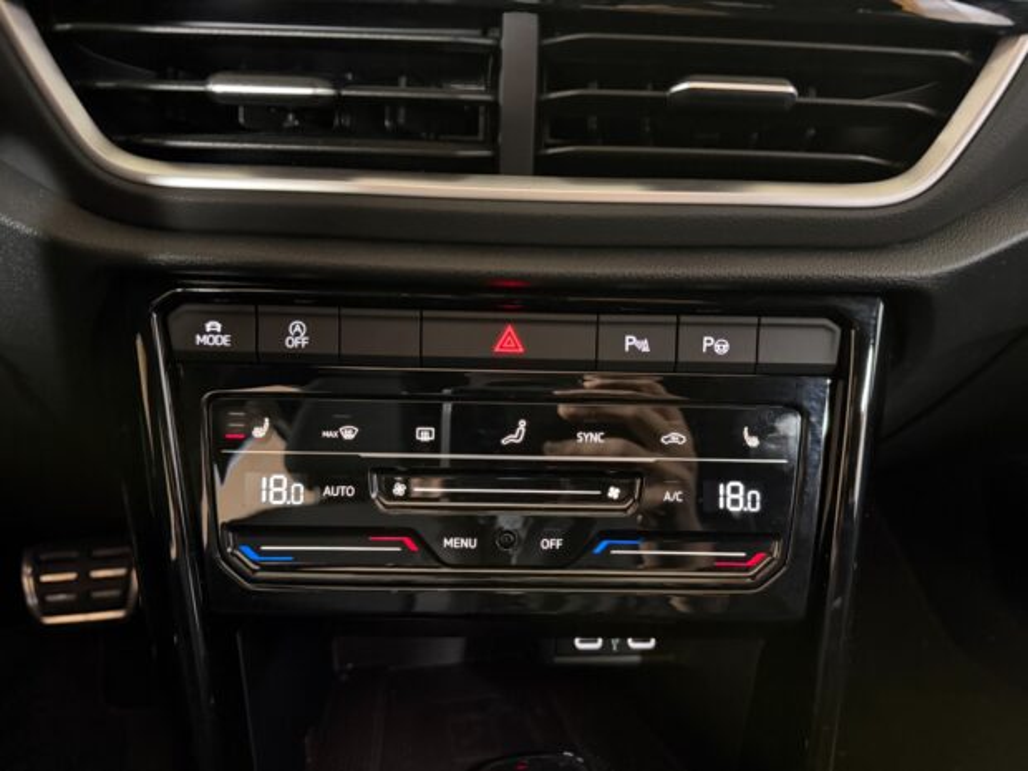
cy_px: 386
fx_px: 713
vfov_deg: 56.8
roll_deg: -1.9
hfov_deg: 71.6
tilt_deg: -28.7
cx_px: 514
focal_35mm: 24
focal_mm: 6.76
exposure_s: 1/25
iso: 1000
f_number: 1.78
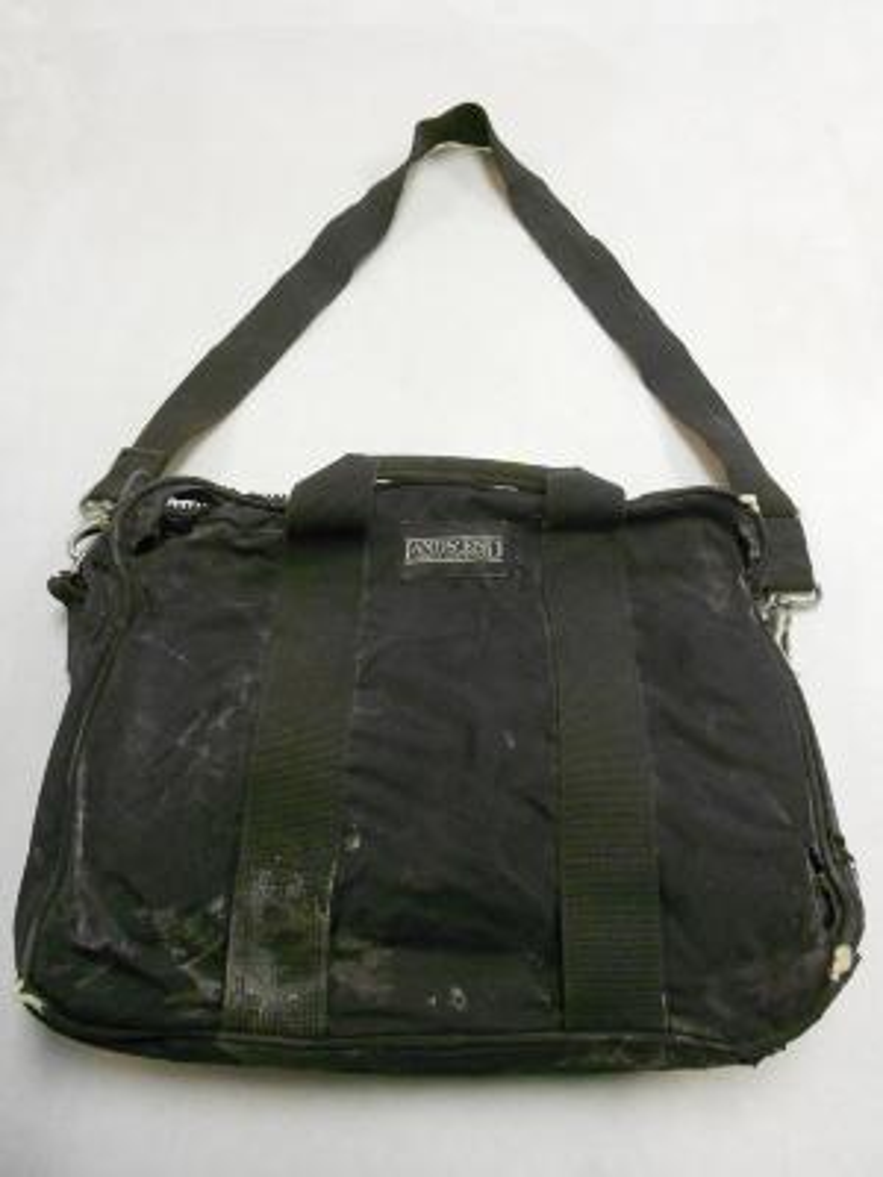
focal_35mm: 26
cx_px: 442
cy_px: 588
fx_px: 884
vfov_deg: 67.3
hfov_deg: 53.1
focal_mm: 4.6
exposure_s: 1/25
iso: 400
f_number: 3.2
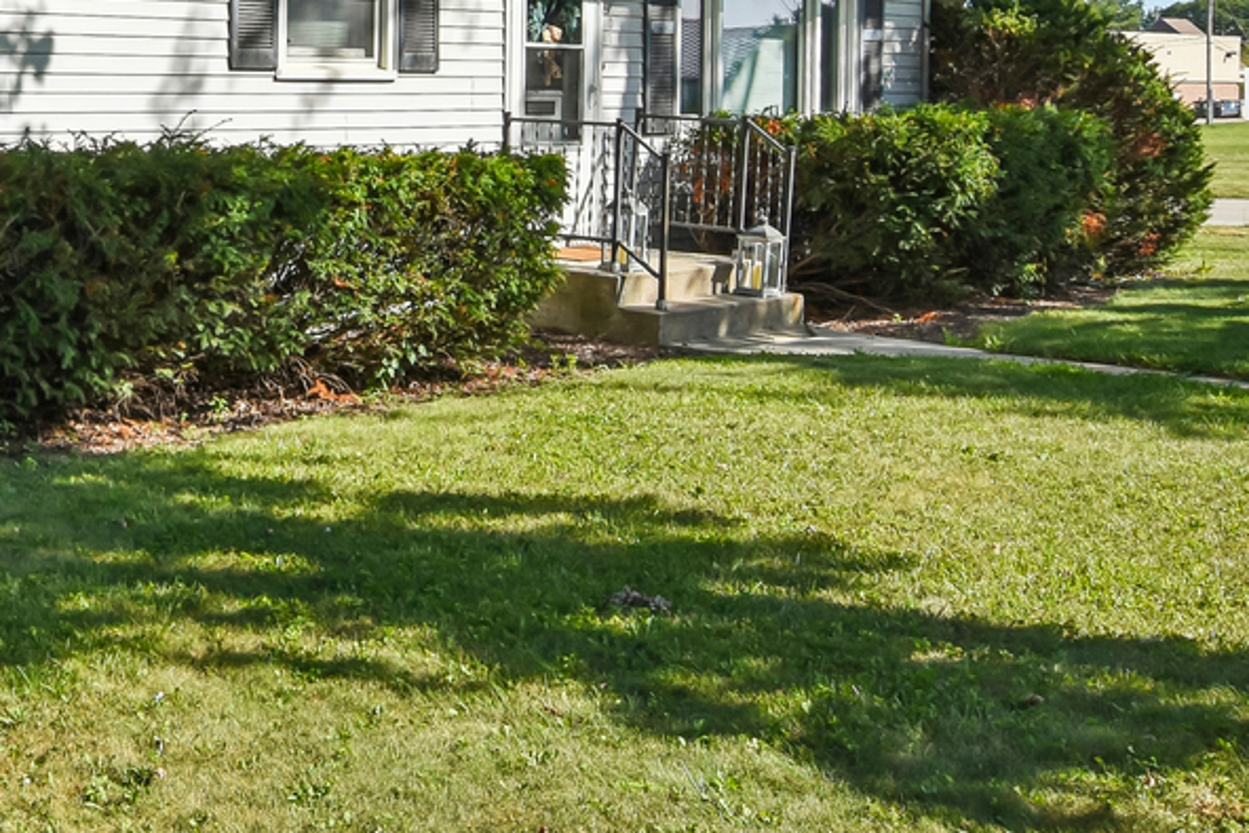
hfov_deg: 34.0
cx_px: -2
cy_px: -51
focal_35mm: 53
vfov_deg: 24.0
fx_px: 1852
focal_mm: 13
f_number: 8
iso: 400
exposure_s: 1/800
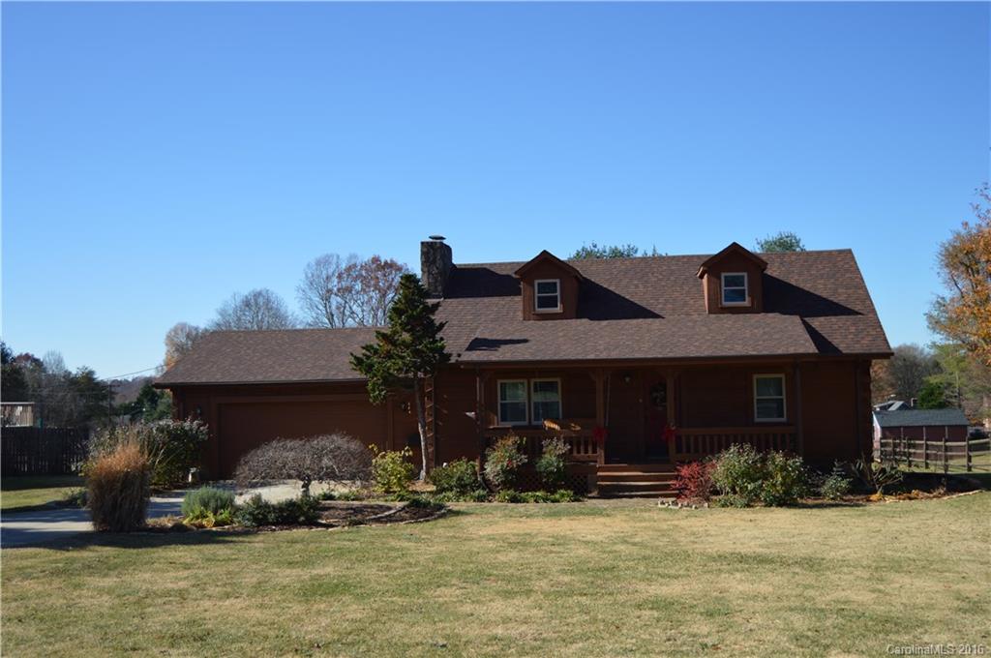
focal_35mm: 36
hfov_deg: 53.2
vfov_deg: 36.8
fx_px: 990
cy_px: 329
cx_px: 496
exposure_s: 1/800
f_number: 3.8
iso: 100
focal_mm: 24
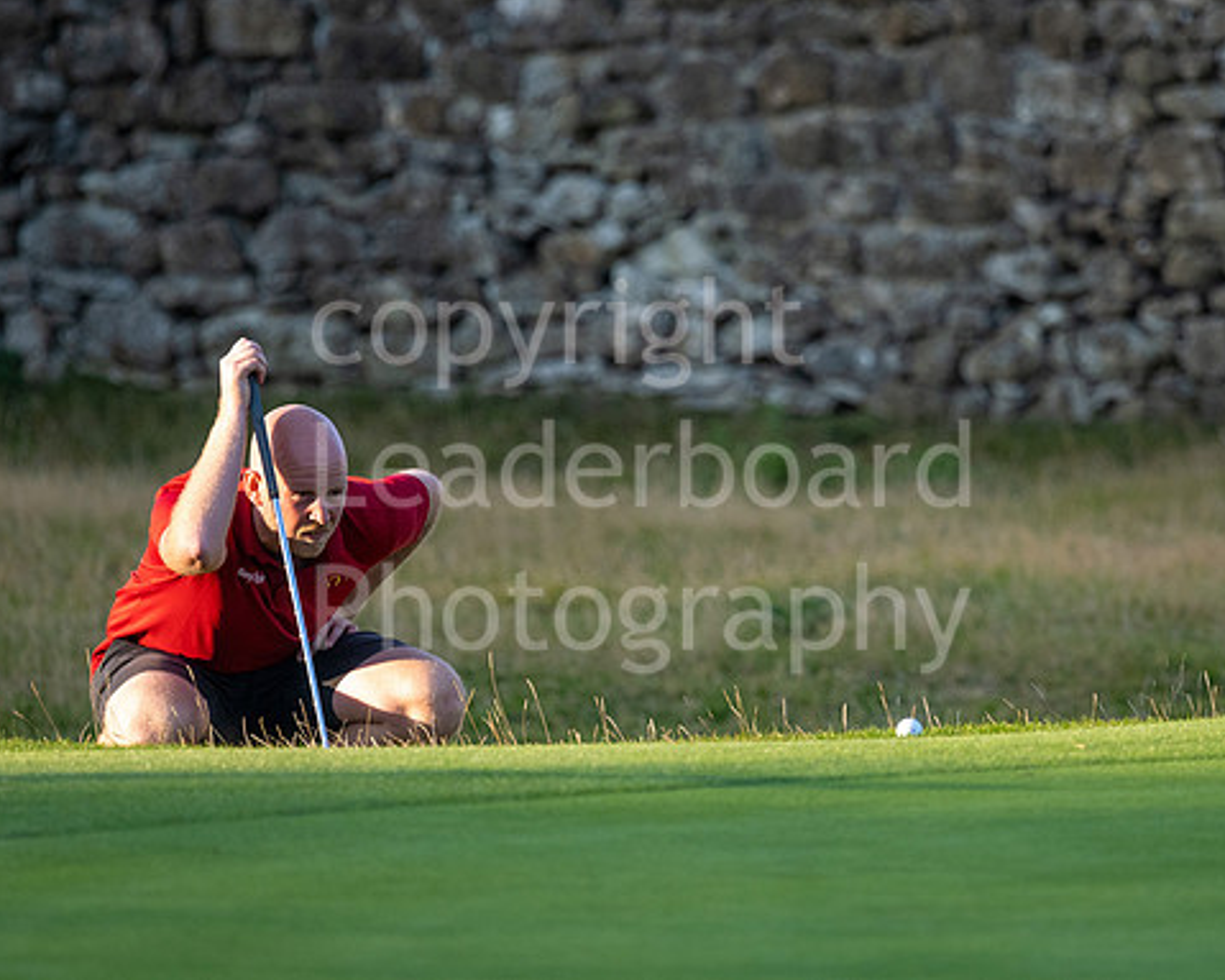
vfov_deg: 2.5
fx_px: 22184
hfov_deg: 3.2
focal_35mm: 612
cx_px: 786
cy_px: 408
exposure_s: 1/1250
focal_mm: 300
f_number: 4
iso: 200
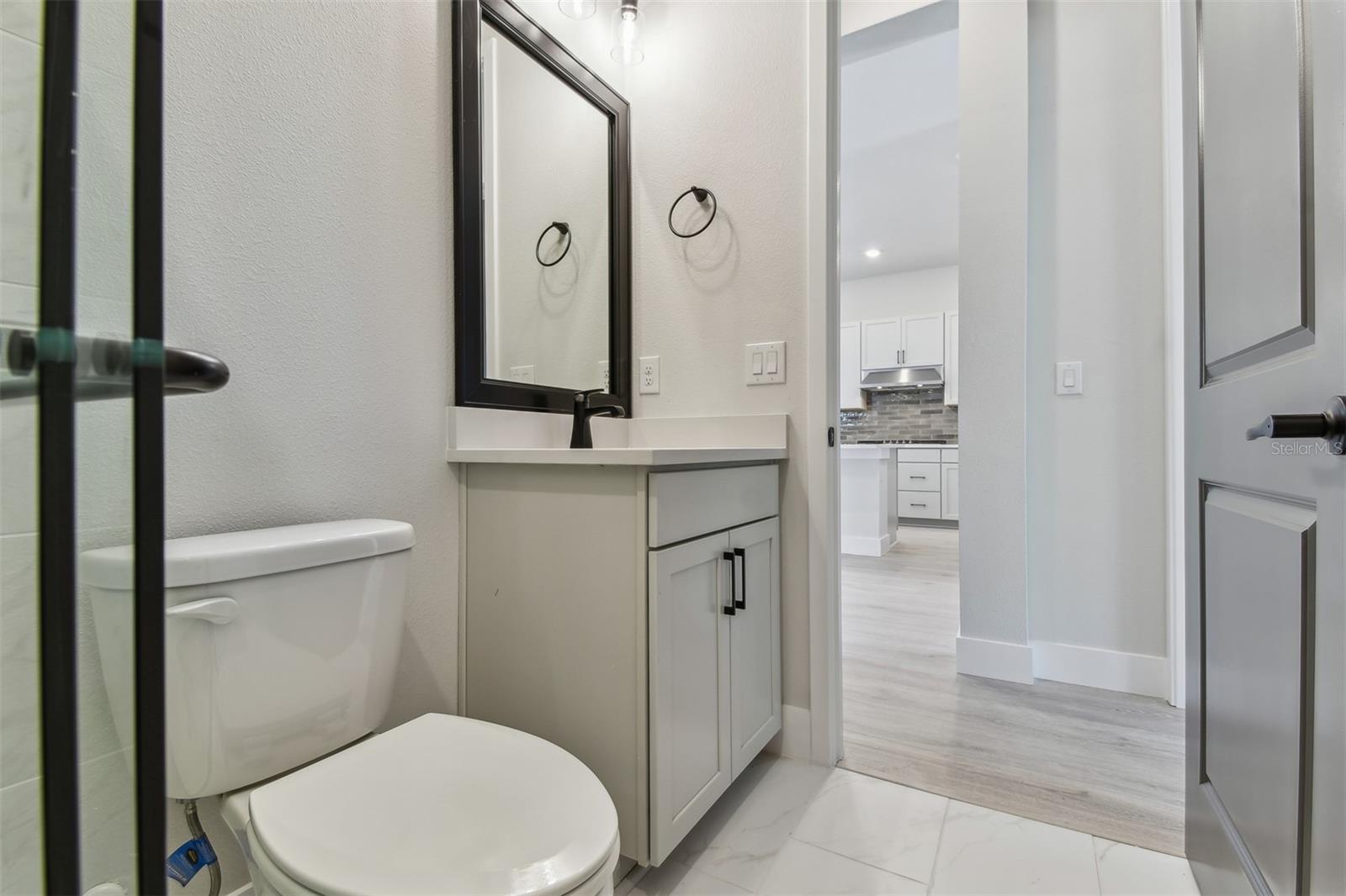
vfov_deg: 77.3
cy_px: 448
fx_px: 561
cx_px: 673
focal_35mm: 15
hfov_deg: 100.4
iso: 100
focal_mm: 10
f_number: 7.1
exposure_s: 1/8
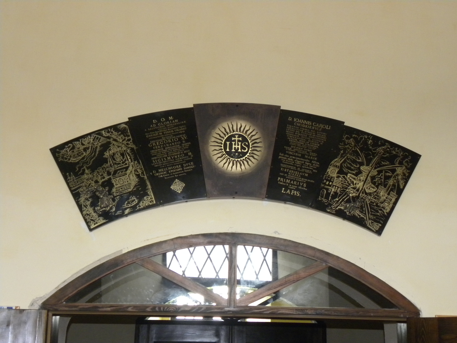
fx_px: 766
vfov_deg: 25.2
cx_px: 228
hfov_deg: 33.2
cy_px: 172
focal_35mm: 58
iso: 400
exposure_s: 1/30
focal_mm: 10.3
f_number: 3.5
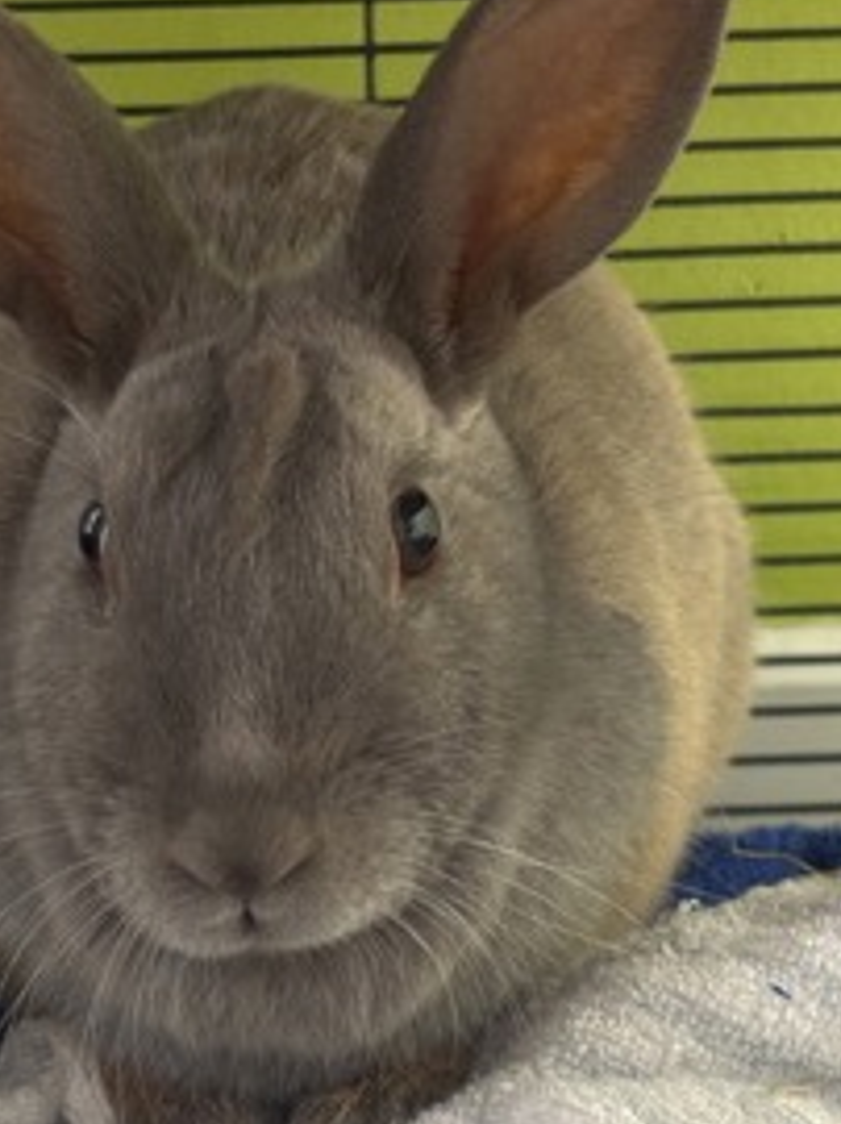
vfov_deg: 24.1
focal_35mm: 81
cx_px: 239
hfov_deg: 18.1
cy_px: 608
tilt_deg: -8.6
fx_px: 2628
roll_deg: +0.6
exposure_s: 1/24
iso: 400
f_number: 1.6
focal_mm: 5.96
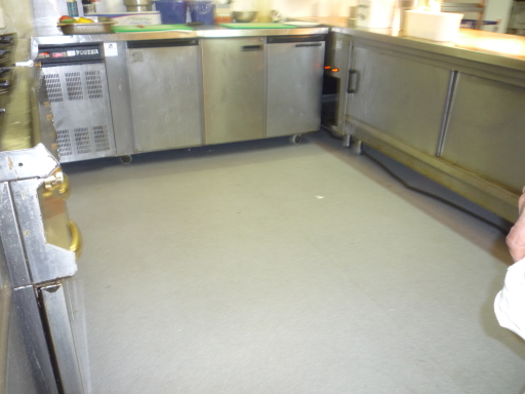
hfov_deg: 60.0
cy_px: 197
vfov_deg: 46.8
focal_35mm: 30
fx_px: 455
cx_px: 262
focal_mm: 5.2
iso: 200
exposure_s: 1/8
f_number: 3.3
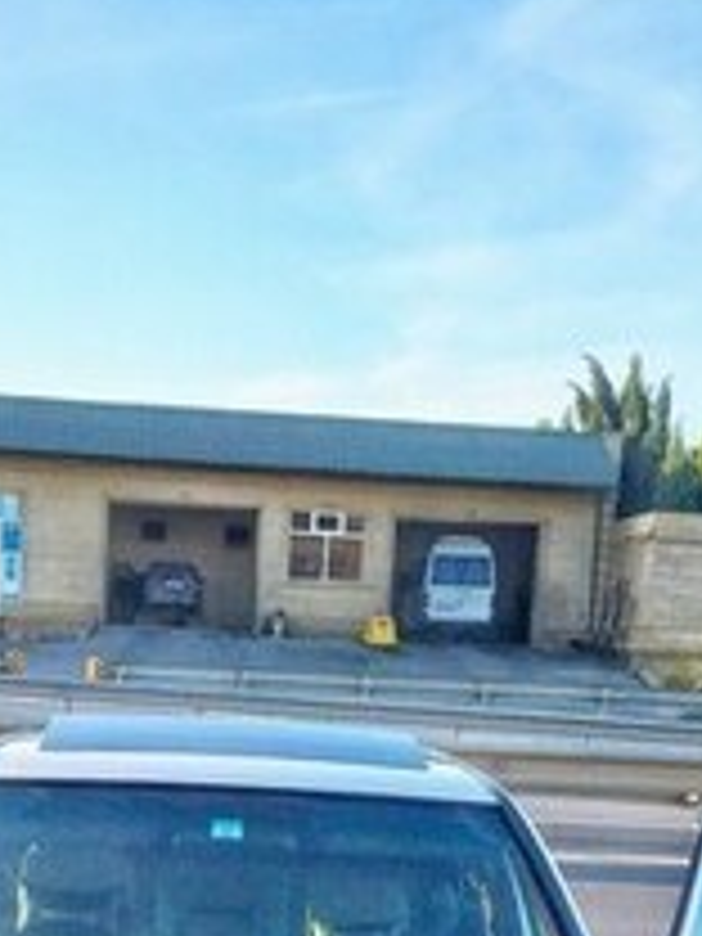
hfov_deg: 21.3
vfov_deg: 25.6
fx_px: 1866
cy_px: 1084
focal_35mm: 69
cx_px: 288
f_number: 2.2
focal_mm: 4.15
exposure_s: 1/898
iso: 32
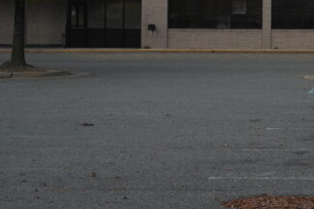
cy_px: -32
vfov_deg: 11.5
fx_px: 1019
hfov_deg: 16.9
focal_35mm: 117
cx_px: 357
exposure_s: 1/125
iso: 100
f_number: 5
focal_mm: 32
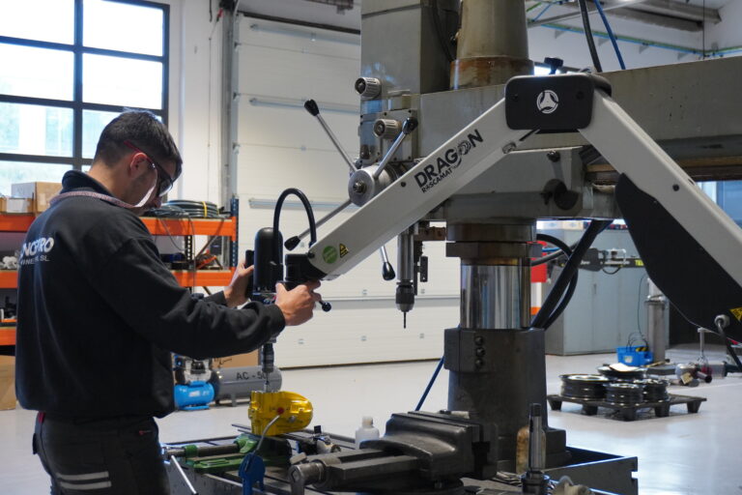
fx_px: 1113
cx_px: 371
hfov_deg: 36.9
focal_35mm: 54
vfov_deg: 25.1
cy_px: 248
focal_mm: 36
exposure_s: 1/160
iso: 2500
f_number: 5.6
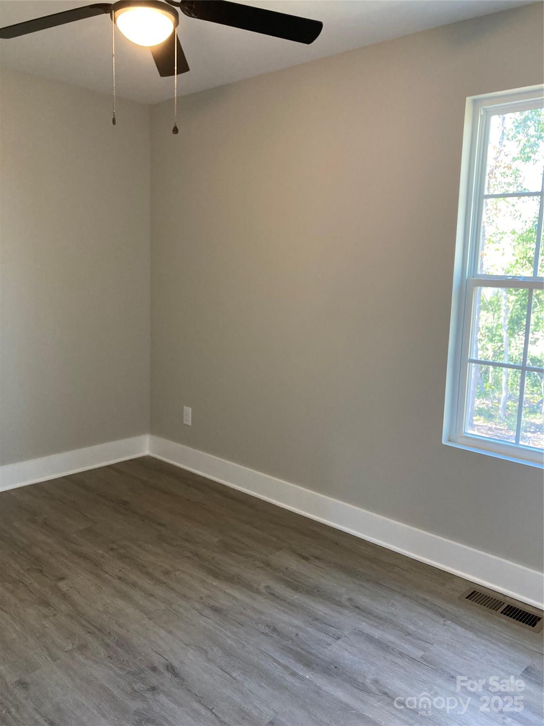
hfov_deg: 49.7
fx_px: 587
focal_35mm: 28
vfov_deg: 63.4
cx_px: 272
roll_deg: -1.7
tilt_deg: -8.4
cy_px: 363
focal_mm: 3.99
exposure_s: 1/60
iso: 160
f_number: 1.8
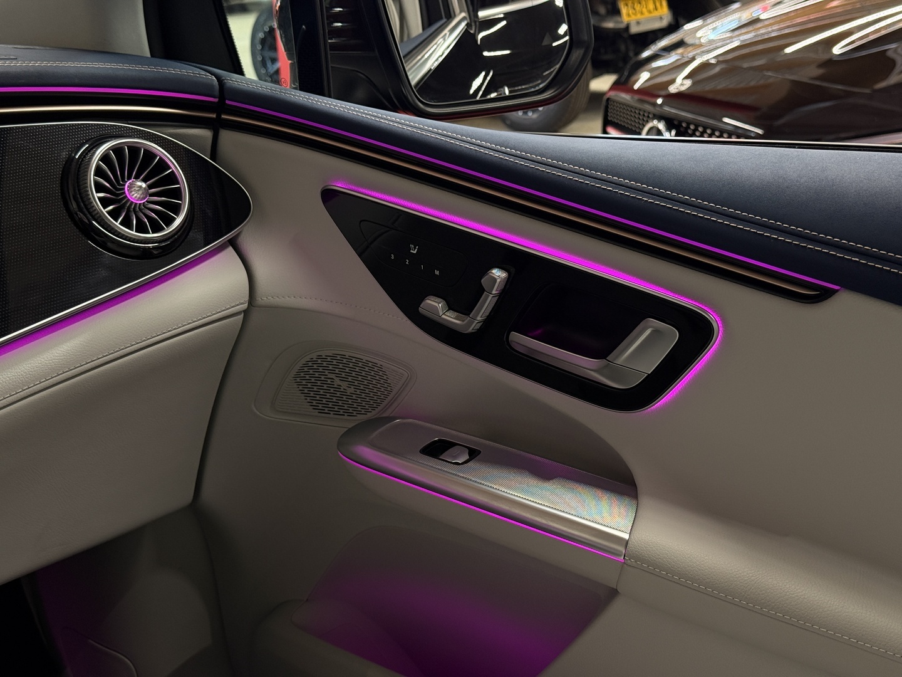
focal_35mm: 48
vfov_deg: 30.3
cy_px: 338
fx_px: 1251
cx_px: 451
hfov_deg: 39.7
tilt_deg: -18.7
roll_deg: +2.6
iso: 125
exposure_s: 1/50
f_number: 1.78
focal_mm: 6.76
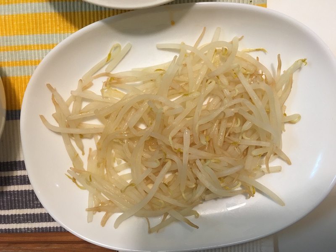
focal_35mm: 29
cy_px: 126
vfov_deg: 48.2
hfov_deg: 61.7
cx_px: 168
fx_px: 281
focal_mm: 4.15
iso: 100
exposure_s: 1/33
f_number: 2.2
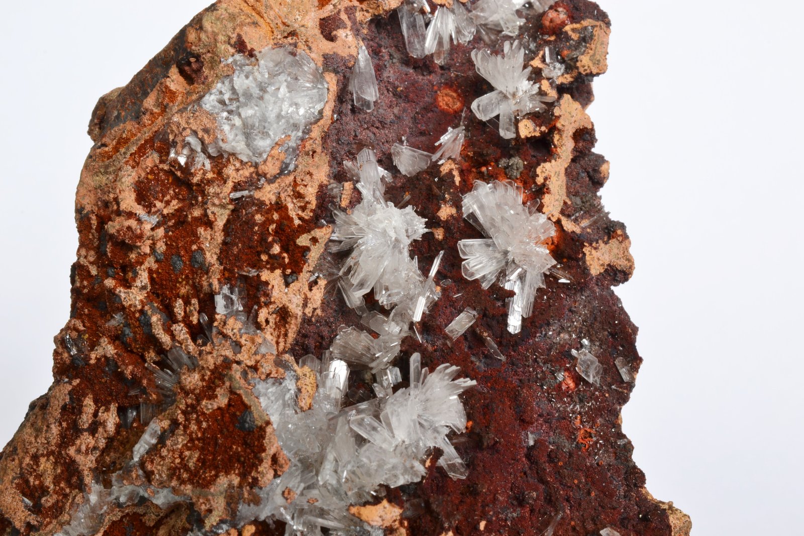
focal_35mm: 60
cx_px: 402
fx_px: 1340
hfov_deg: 33.4
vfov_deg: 22.6
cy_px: 268
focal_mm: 40
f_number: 25
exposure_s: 1.6
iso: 100
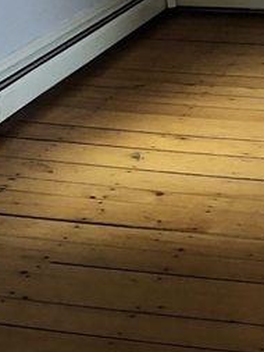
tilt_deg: -7.2
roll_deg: +1.3
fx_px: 864
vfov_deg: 20.5
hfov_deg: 16.1
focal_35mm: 85
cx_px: 383
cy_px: -138
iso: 100
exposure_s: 1/13
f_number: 1.8
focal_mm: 4
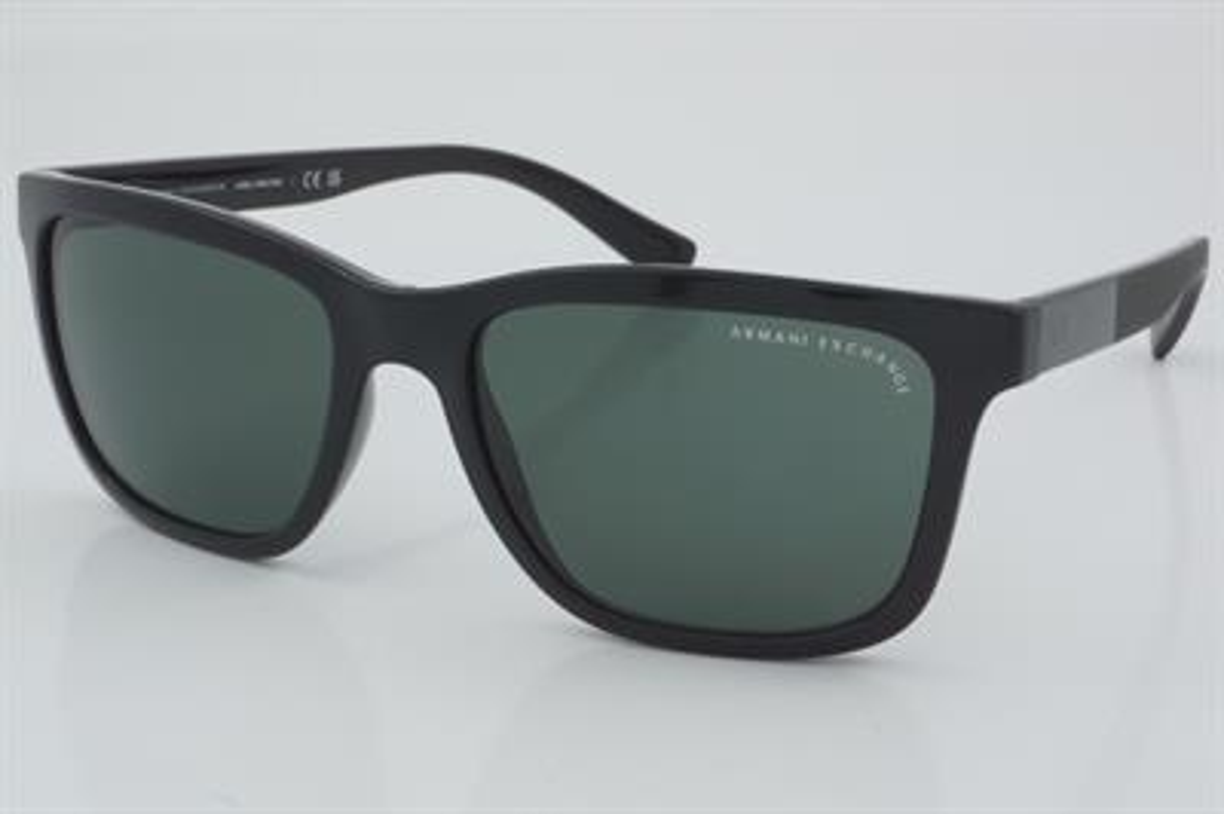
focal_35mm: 75
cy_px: 407
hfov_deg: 27.0
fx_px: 2548
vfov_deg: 18.2
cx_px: 612
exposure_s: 1/3
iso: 100
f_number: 32
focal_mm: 50
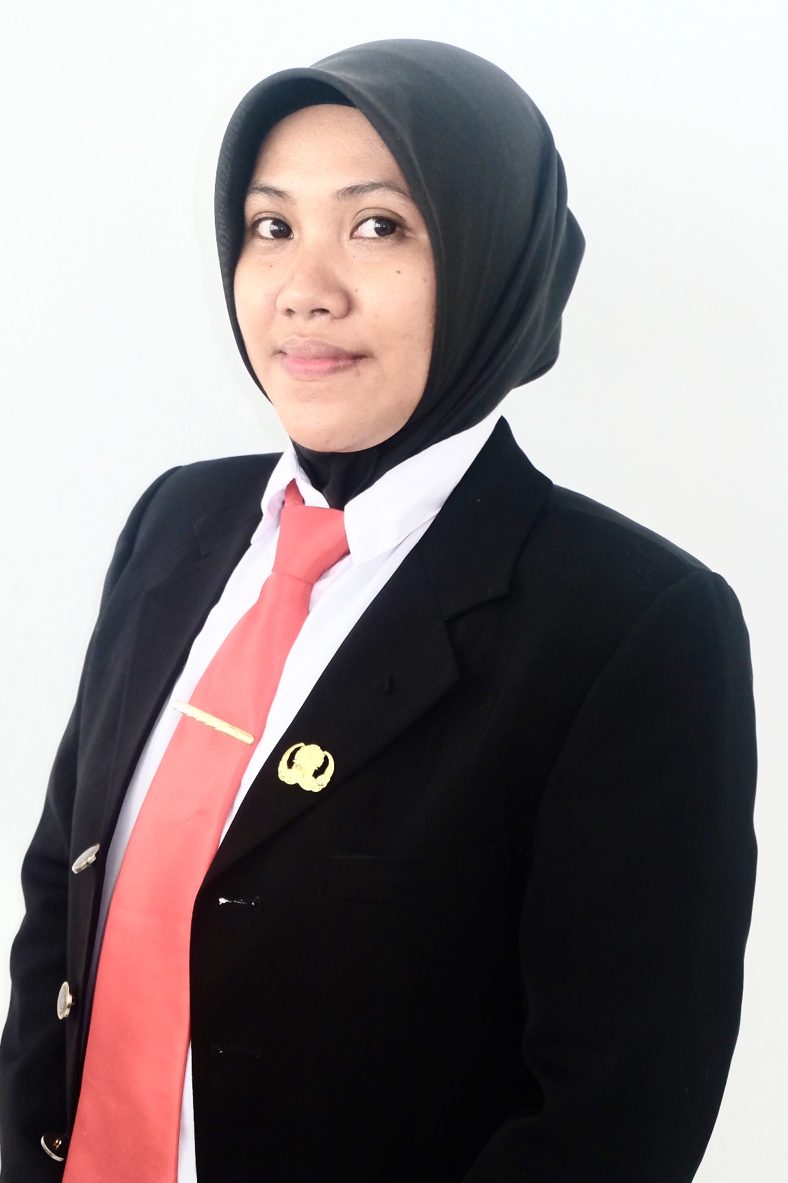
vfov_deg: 31.9
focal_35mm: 63
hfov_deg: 21.6
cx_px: 394
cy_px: 592
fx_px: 2068
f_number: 5.6
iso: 2500
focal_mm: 41.8
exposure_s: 1/50
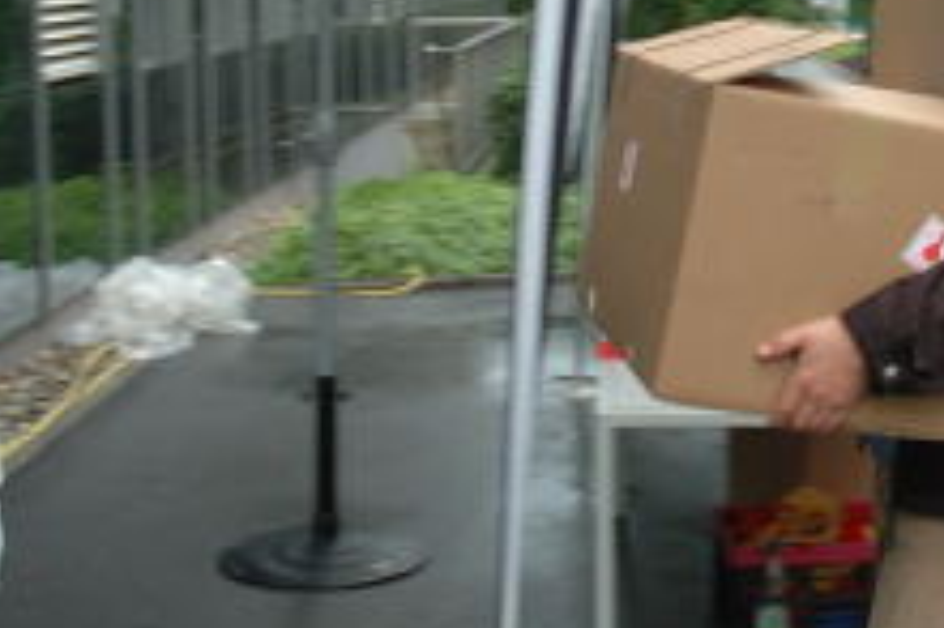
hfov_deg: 28.1
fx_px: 1808
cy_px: 49
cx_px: 859
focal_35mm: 69
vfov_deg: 19.3
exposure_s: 1/60
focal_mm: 18
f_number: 4
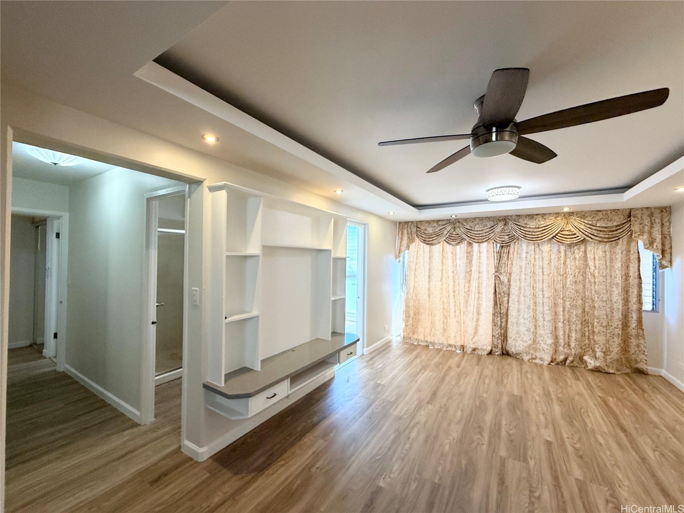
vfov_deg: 85.7
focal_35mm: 14
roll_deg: -1.1
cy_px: 256
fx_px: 277
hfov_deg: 102.1
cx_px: 342
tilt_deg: +1.2
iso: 320
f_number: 2.2
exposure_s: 1/120
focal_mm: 2.22
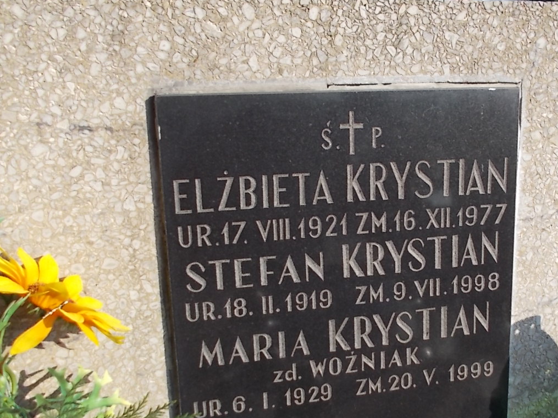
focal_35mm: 41
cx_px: 365
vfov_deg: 35.1
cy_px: 229
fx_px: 661
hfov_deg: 45.2
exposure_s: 1/80
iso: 80
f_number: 8
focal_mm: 4.6
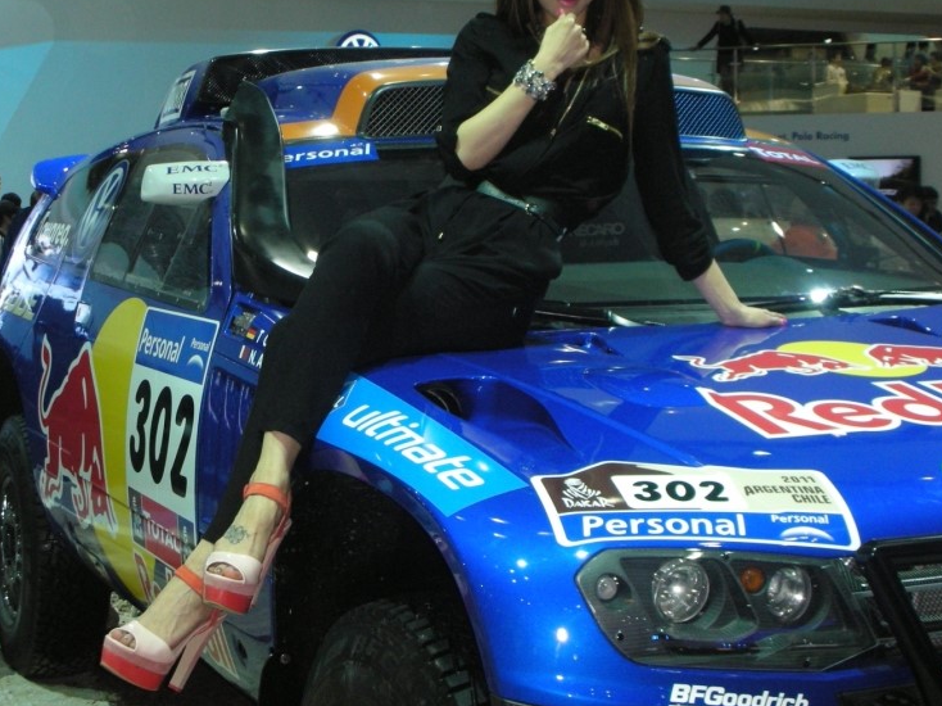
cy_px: 298
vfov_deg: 22.6
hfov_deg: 29.8
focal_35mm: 65
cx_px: 384
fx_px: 1768
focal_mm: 8.8
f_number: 3.7
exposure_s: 1/60.1
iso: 197
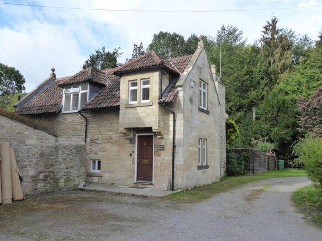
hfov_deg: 61.7
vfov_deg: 48.2
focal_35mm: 29
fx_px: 270
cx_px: 161
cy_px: 120
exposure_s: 1/500
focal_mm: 5
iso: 160
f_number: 3.5
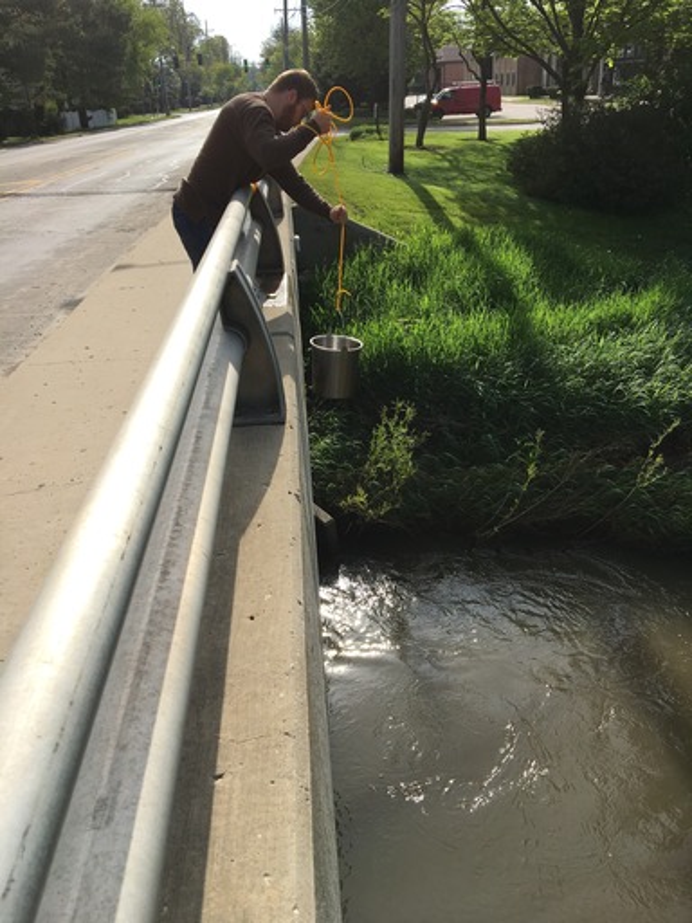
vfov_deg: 61.7
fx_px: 773
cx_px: 346
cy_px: 462
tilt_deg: -25.0
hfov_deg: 48.2
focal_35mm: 29
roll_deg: +2.4
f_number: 2.2
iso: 25
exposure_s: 1/1672
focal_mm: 4.15
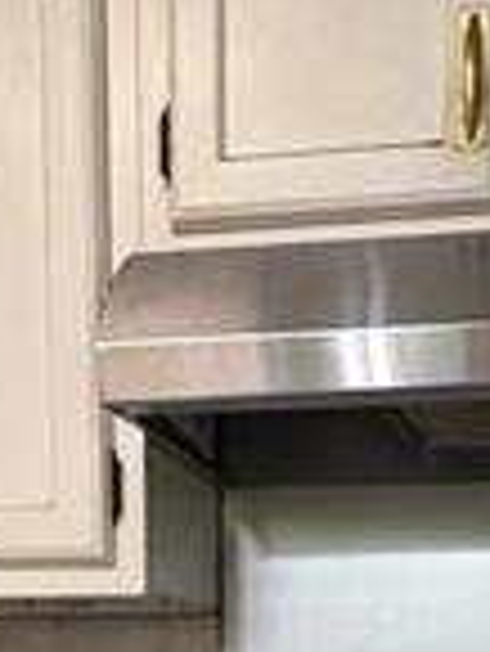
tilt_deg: -11.1
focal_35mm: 74
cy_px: 994
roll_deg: -1.0
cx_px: 292
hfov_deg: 19.9
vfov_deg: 21.7
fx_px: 1395
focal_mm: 2.22
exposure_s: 1/72
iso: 250
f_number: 2.2
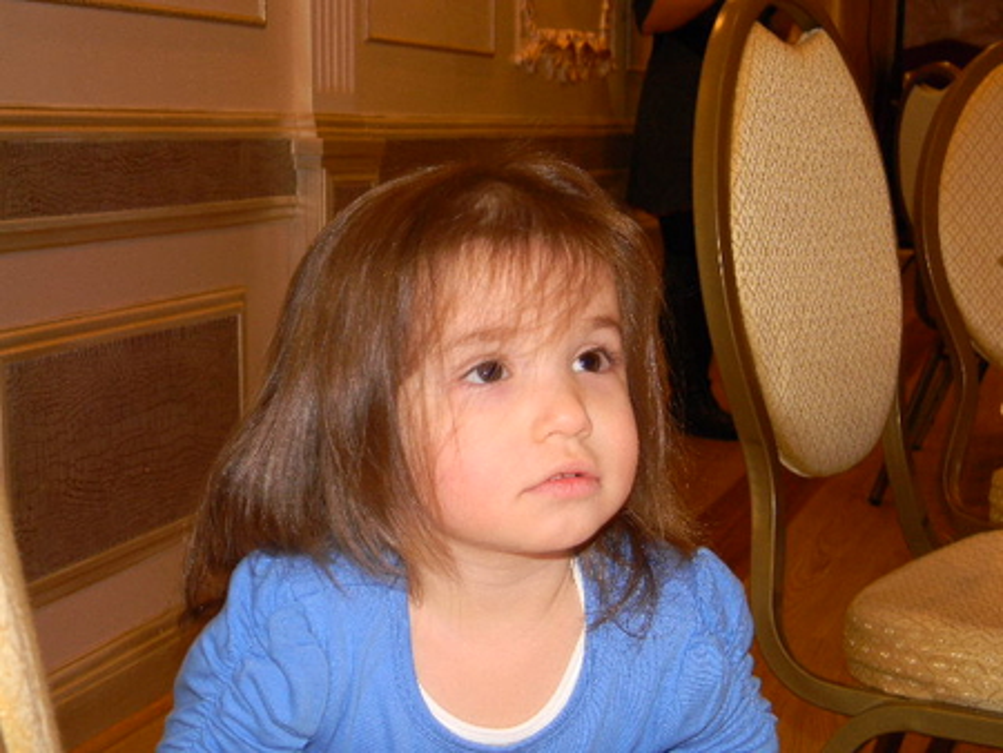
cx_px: 502
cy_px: 376
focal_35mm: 56
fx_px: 1623
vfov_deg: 26.1
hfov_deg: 34.3
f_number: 4.1
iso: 200
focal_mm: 10.1
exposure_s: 1/30
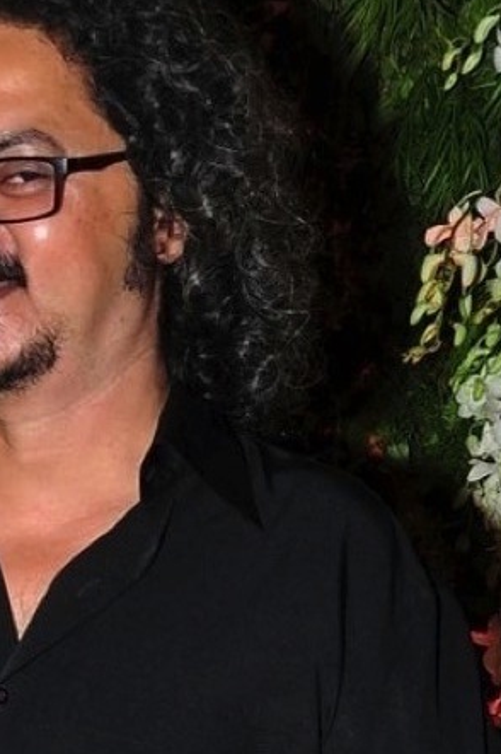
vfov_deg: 12.8
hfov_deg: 9.0
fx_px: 3073
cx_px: -344
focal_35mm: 147
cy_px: 1329
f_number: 8
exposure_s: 1/125
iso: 200
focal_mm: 24
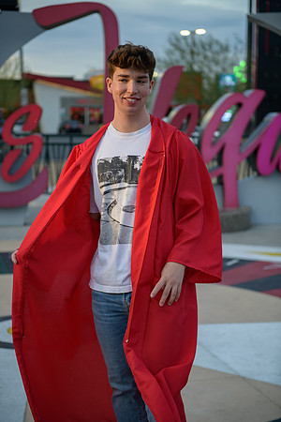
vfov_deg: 28.8
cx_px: 140
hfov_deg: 19.5
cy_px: 211
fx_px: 820
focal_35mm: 70
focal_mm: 70
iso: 250
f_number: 2.8
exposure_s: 1/400
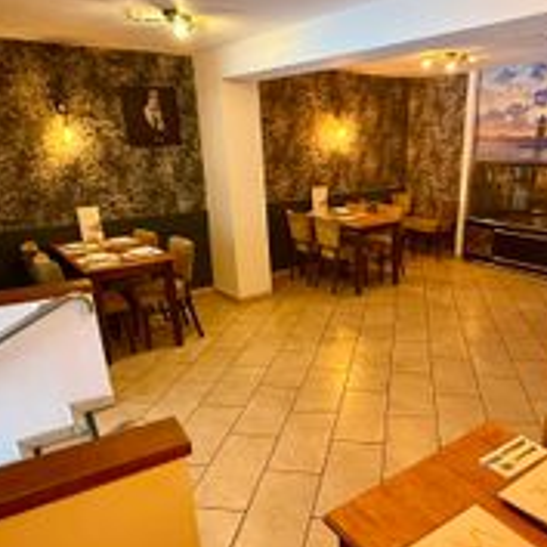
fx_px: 501
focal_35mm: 28
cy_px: 331
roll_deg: +1.1
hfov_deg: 56.5
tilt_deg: -22.4
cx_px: 346
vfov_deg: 56.8
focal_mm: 2.22
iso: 500
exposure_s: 1/50
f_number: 2.2
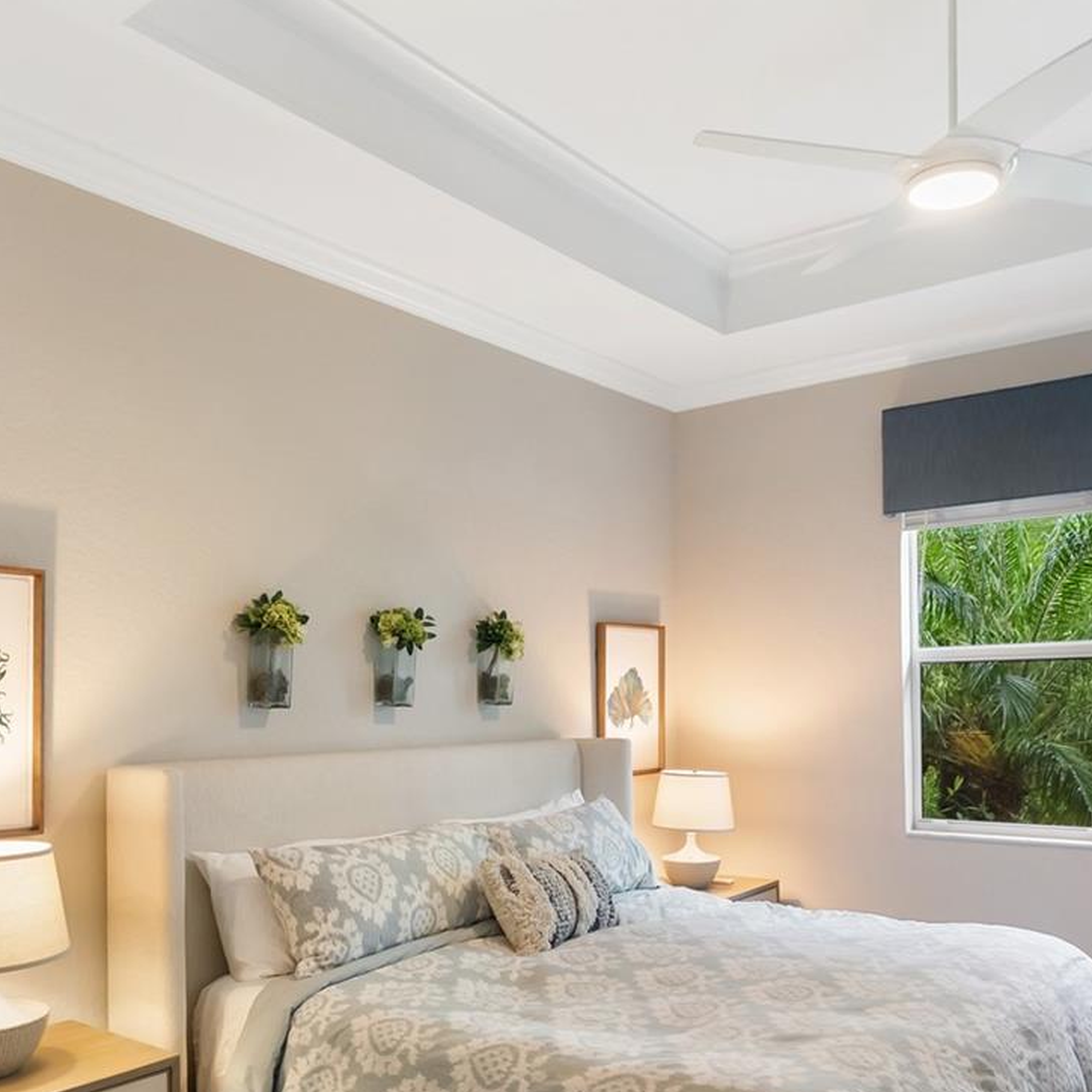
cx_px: 548
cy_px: 724
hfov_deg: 54.0
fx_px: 1071
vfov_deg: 53.0
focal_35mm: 30
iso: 400
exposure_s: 1/15
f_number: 2.8
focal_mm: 16
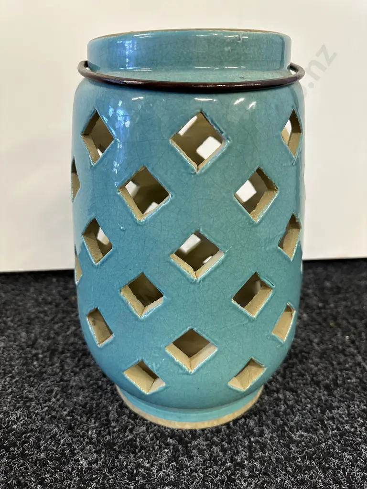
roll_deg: -0.6
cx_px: 184
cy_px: 244
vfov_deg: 71.6
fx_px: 339
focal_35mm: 24
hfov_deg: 56.8
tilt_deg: -23.5
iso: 250
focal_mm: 6.86
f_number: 1.78
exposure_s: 1/50
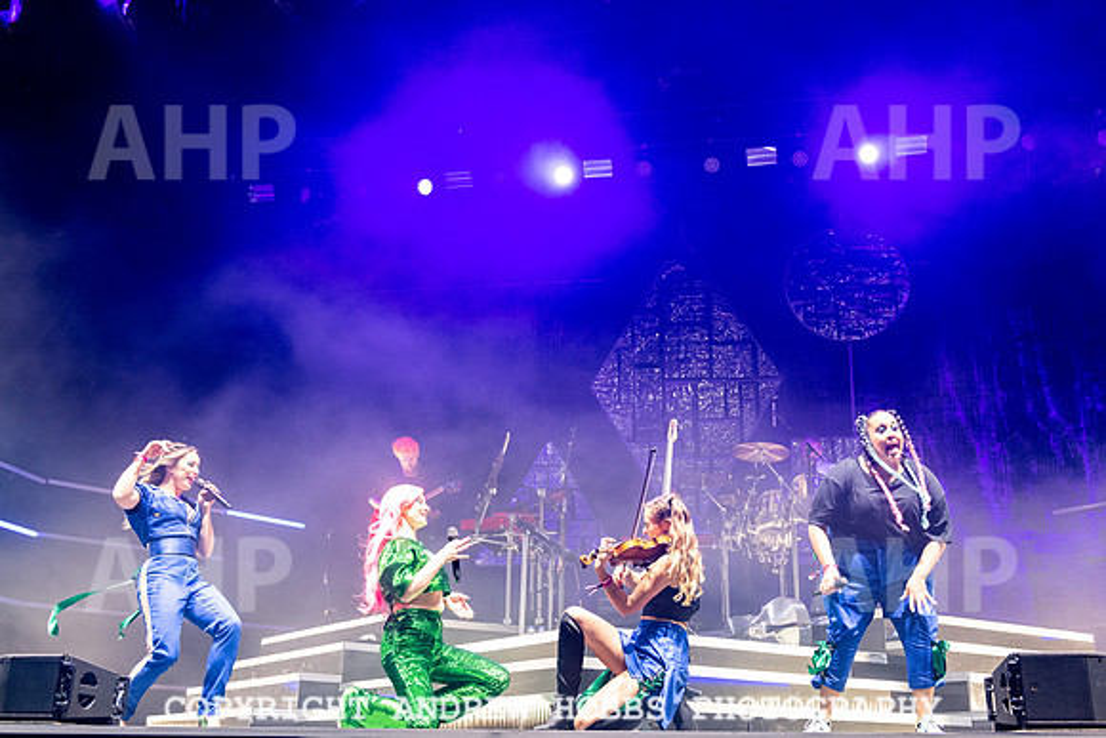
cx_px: 570
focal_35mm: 36
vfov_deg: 36.4
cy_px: 380
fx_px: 1121
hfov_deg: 52.5
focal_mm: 34
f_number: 4.5
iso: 3200
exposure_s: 1/160
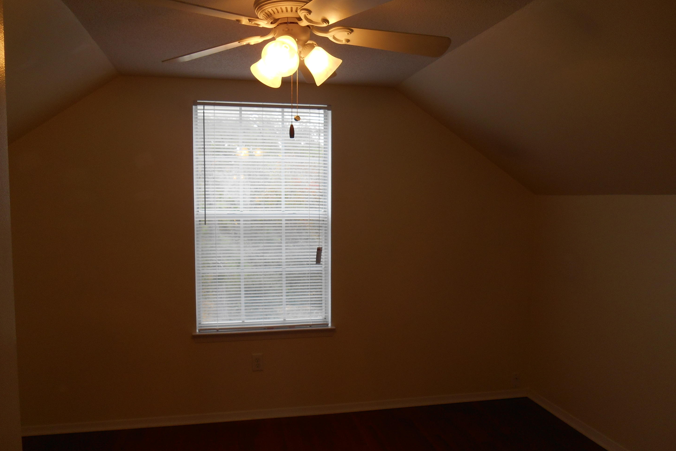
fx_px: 526
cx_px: 333
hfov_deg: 65.5
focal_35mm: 28
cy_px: 243
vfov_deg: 46.4
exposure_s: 1/30
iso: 80
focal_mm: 4.7
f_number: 3.4
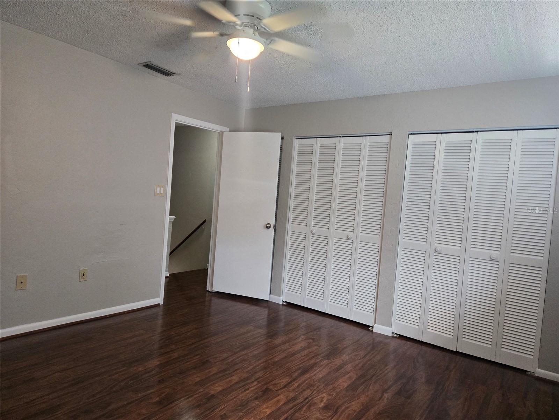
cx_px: 280
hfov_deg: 73.9
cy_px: 210
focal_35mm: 23
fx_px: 371
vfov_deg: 58.9
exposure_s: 1/120
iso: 500
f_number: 1.8
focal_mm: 5.4
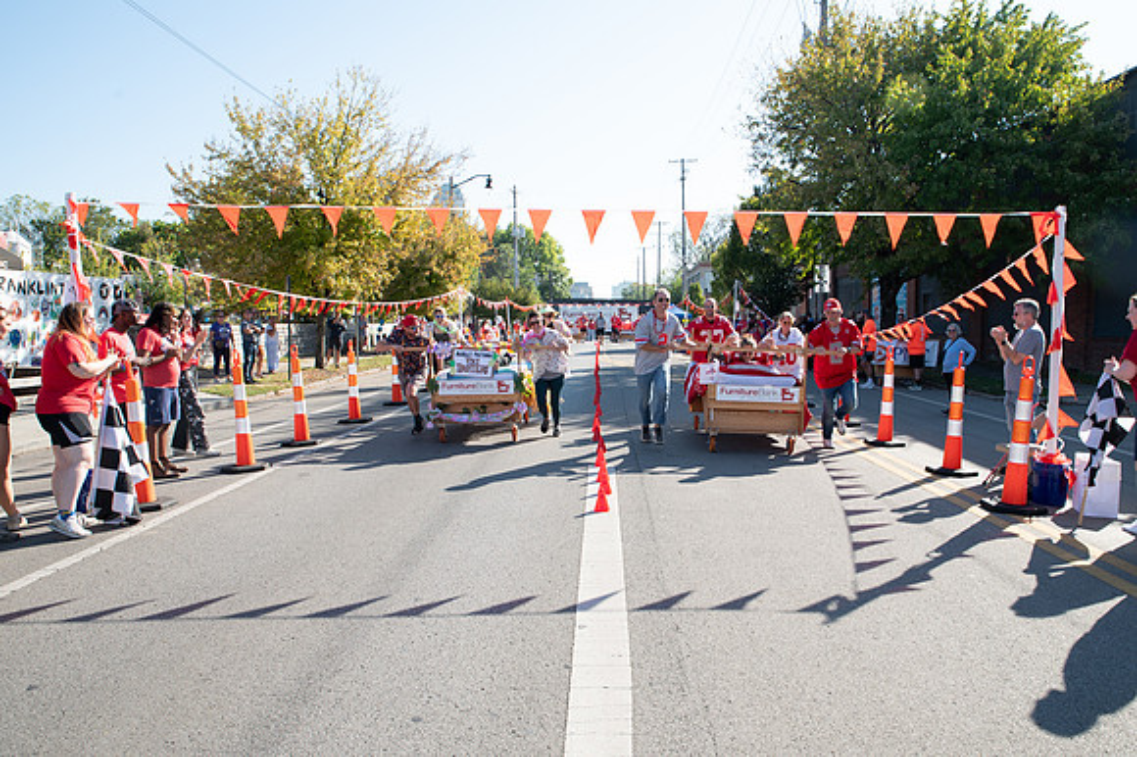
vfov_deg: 48.5
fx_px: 839
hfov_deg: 68.2
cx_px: 598
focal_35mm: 27
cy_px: 392
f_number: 8
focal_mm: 24
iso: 200
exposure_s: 1/200
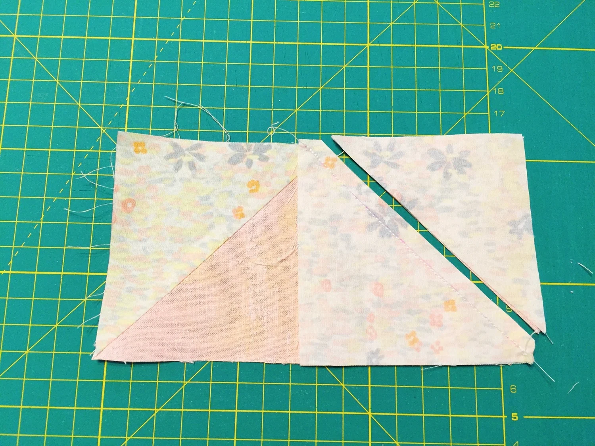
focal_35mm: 29
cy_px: 223
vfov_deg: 48.2
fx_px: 498
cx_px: 298
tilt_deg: -80.1
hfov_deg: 61.7
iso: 160
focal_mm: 4.15
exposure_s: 1/33
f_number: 2.2
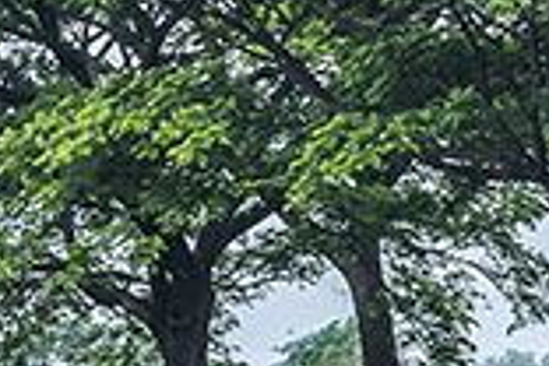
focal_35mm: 832
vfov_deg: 1.7
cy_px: 445
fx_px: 12687
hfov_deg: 2.5
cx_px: 883
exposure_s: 1/125
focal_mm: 135
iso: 320
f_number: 22
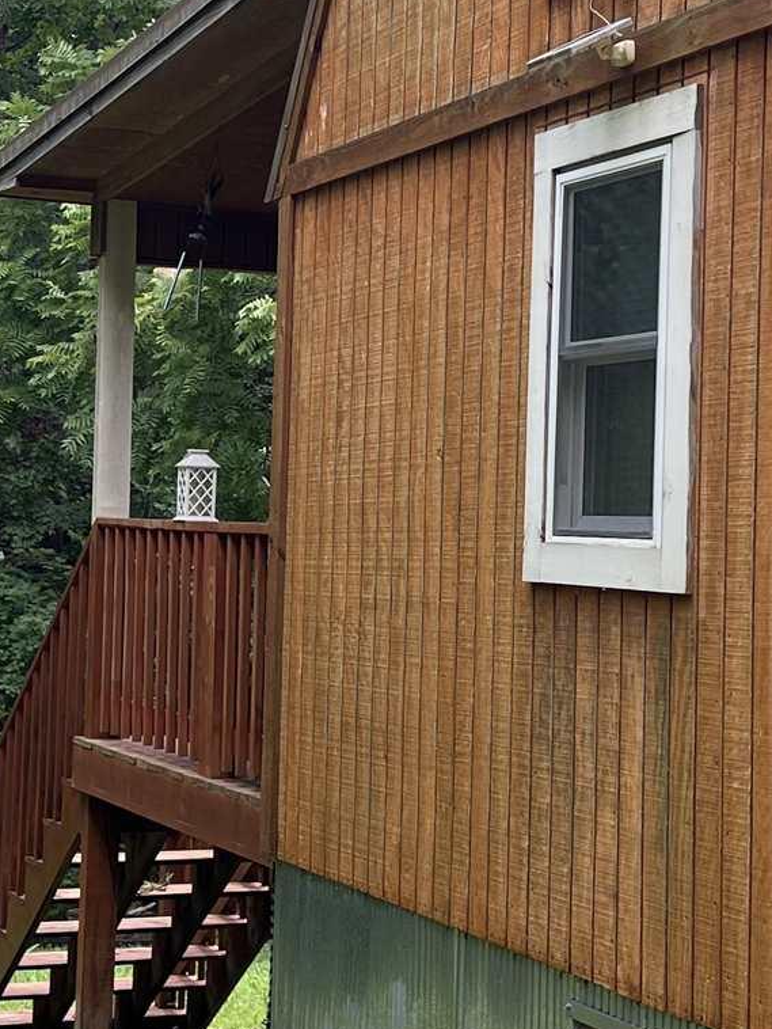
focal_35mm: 79
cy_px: 462
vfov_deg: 24.7
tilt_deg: +2.5
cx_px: 316
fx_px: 2348
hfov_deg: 18.7
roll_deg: -1.4
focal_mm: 5.7
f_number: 1.5
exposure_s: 1/504
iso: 50
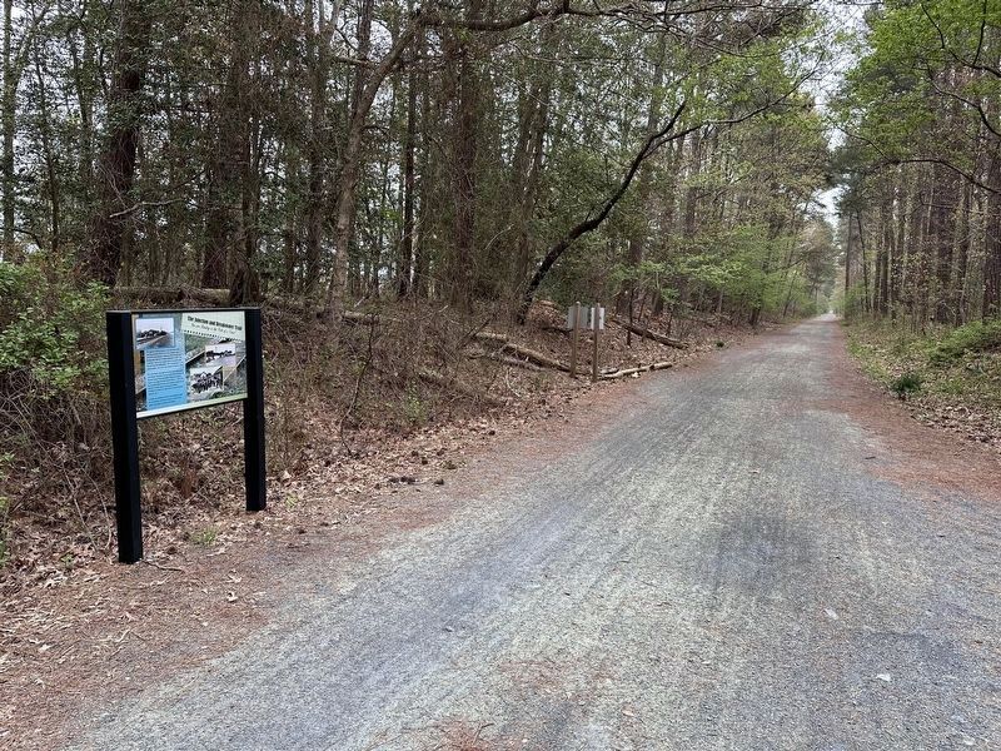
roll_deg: -2.2
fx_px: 694
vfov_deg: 56.8
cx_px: 500
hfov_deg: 71.6
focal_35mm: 24
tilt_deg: -6.1
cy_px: 376
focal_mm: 6.86
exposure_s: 1/121
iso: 64
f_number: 1.78
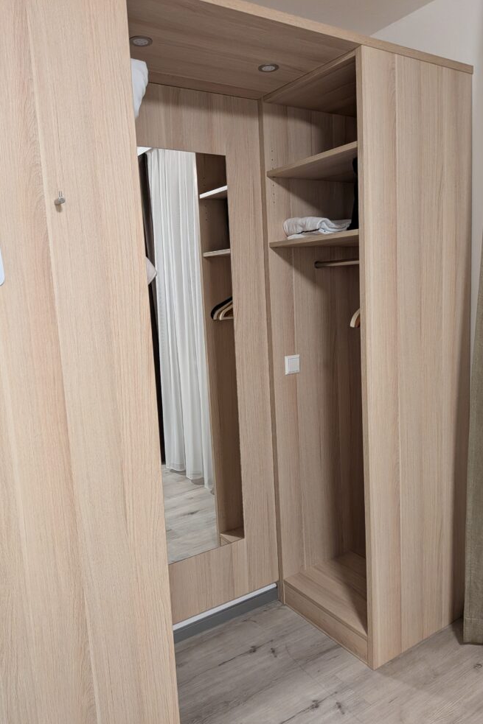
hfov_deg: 49.5
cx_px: 247
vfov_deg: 69.4
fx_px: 523
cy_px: 376
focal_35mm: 26
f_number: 1.7
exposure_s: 1/33.3
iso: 325
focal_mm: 4.53
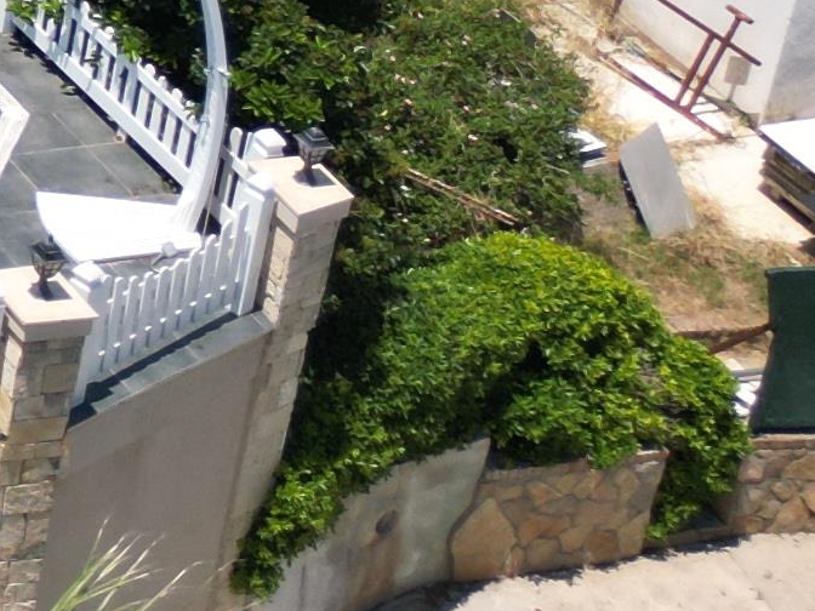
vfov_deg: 9.5
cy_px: -653
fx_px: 3390
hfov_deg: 10.9
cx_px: -1330
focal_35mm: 144
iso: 110
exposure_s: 1/100
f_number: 1.7
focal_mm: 6.72
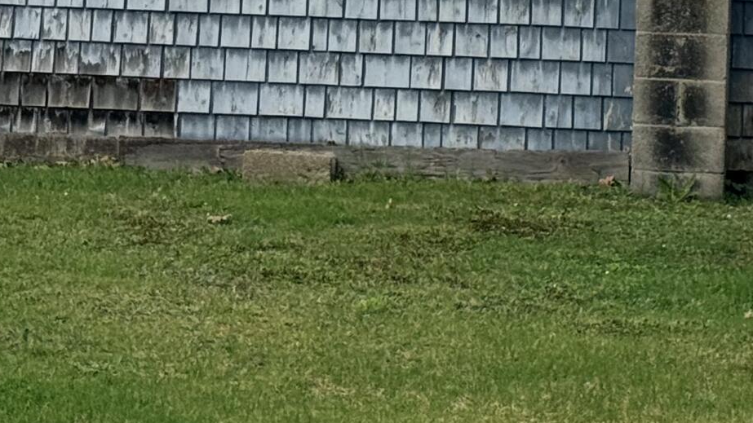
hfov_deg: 12.6
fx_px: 3394
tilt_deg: +4.8
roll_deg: -2.1
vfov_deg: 6.9
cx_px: 482
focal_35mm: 170
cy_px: -377
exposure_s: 1/3704
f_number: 1.78
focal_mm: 6.76
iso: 64
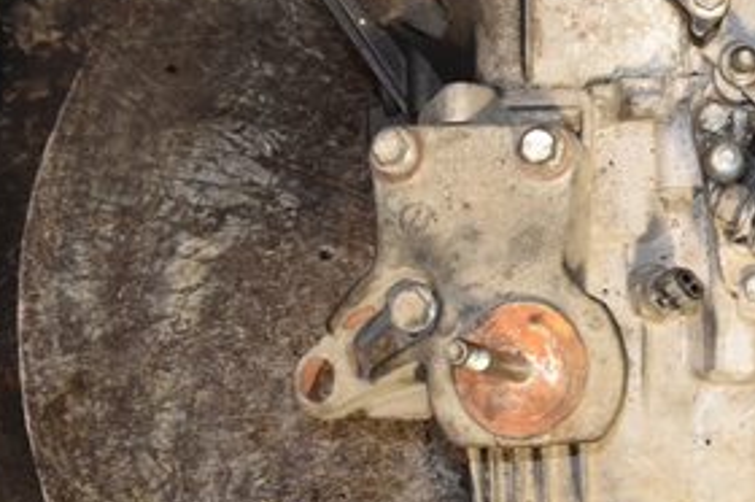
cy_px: 103
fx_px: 2158
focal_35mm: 103
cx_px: 693
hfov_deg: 19.5
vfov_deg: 13.2
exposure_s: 1/100
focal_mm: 30
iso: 800
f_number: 5
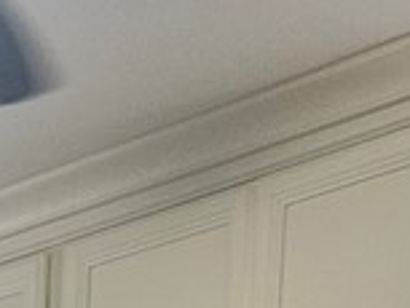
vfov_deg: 7.3
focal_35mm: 174
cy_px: 1002
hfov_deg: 10.7
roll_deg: -1.7
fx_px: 2063
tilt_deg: -2.2
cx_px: -324
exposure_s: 1/60
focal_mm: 5.7
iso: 125
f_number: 1.5
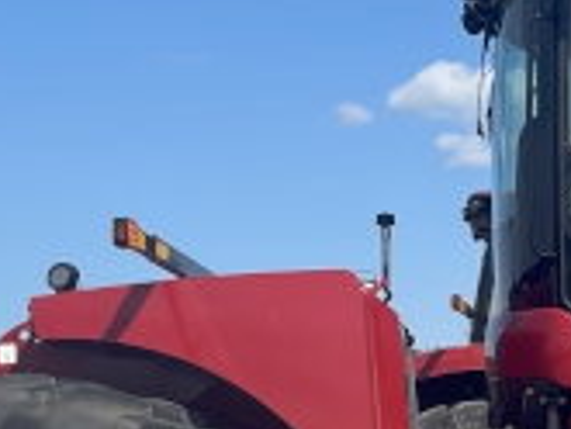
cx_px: 588
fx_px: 2080
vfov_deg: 11.7
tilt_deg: +5.8
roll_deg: -0.4
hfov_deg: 15.3
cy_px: 363
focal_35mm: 126
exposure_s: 1/4000
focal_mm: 4.2
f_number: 1.6
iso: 32
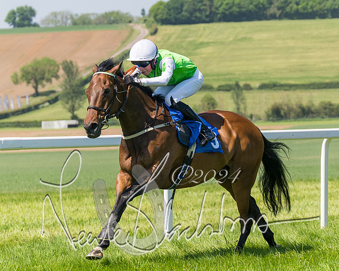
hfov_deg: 9.0
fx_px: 2149
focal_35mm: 214
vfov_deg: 7.2
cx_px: 200
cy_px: 130
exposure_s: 1/3200
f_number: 5
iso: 400
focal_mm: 98
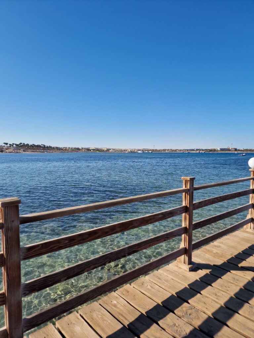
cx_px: 127
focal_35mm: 23
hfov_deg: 58.9
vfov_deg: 73.9
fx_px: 225
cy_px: 169
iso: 50
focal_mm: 6.4
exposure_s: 1/1552
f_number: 1.8
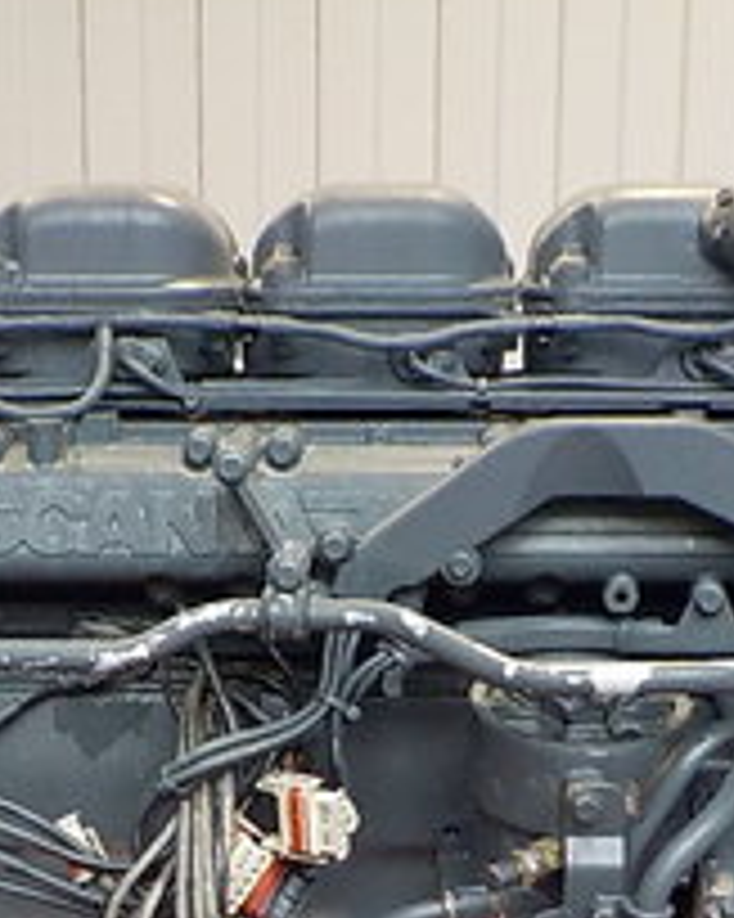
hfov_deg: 16.7
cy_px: 958
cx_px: 284
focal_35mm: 92
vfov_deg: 20.1
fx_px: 2500
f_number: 3.3
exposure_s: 1/30
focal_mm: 4.1
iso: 250
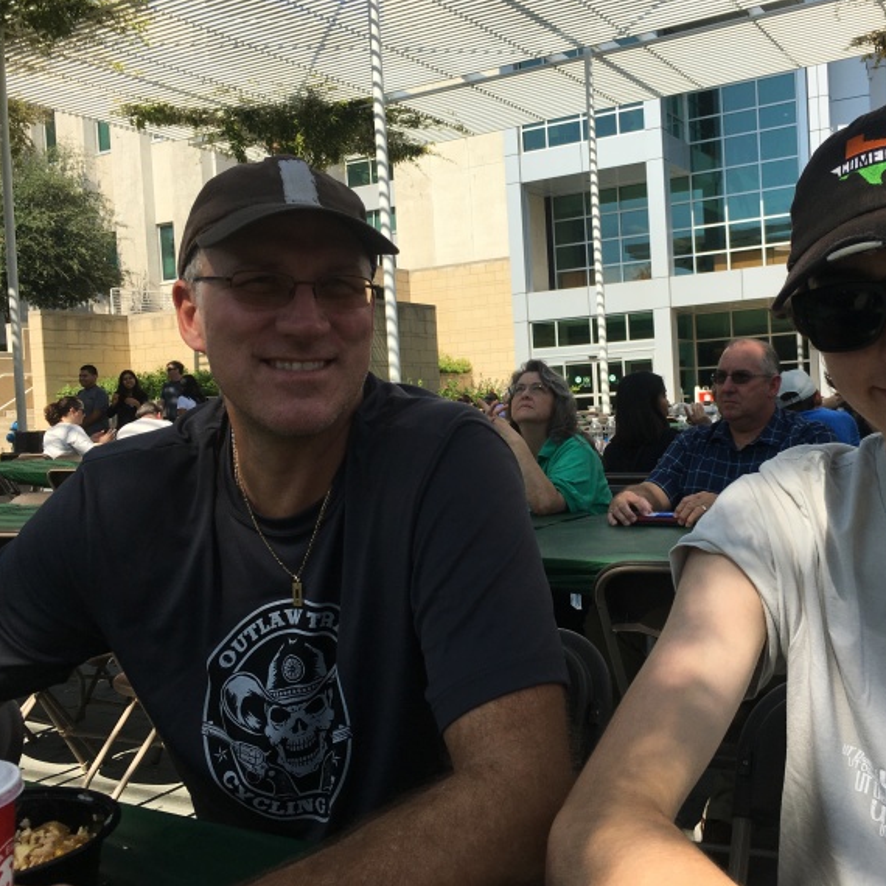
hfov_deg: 45.6
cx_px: 561
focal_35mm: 36
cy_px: 432
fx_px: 1042
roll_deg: +3.2
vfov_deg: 46.0
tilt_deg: -0.2
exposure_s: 1/1709
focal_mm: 4.15
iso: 25
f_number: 2.2
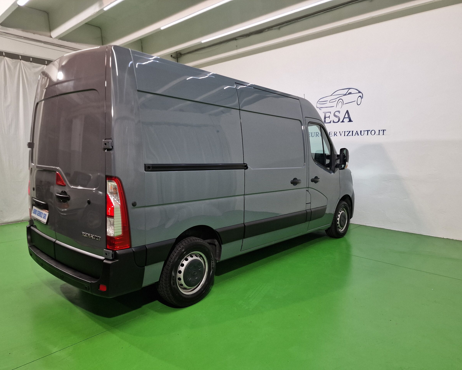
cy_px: 185
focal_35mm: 24
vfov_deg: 58.8
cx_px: 218
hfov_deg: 70.2
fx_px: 328
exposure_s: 1/100
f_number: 1.8
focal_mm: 6.4
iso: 125
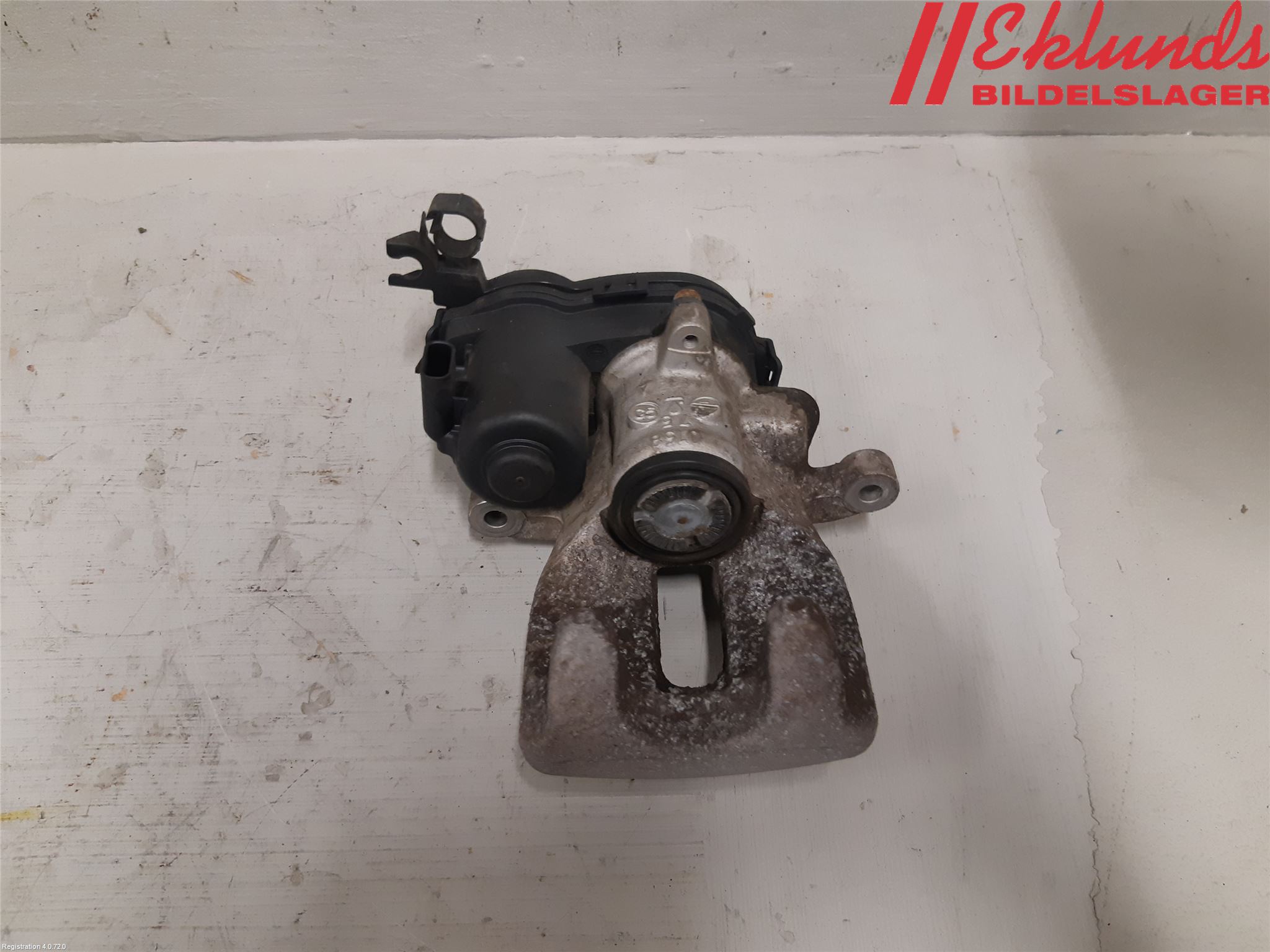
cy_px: 476
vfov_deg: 53.1
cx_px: 635
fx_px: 954
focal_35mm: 26
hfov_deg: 67.3
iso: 200
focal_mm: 3.93
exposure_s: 1/50
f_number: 1.7
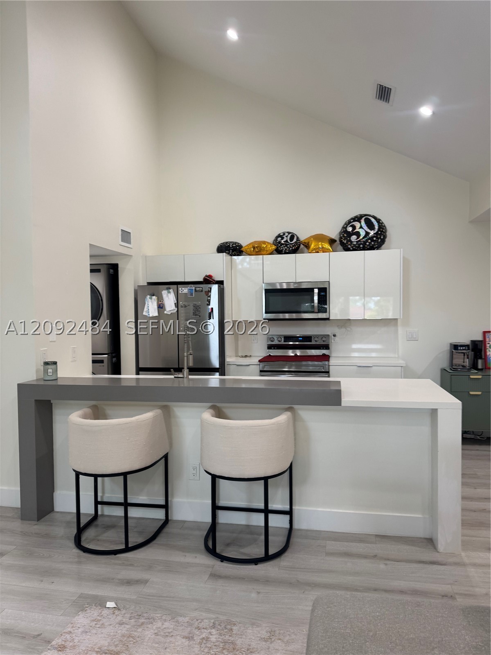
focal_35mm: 24
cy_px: 328
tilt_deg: -4.4
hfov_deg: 56.8
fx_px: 454
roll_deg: +1.2
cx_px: 246
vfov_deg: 71.6
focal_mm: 6.76
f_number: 1.78
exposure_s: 1/60
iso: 125
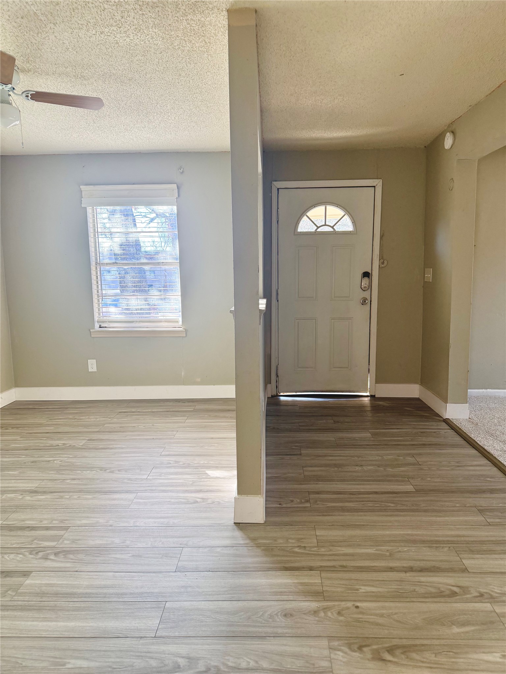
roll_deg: +0.1
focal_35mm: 24
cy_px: 337
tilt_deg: -11.0
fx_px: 468
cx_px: 253
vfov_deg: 71.6
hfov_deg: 56.8
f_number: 1.78
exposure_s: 1/137
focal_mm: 6.76
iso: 200
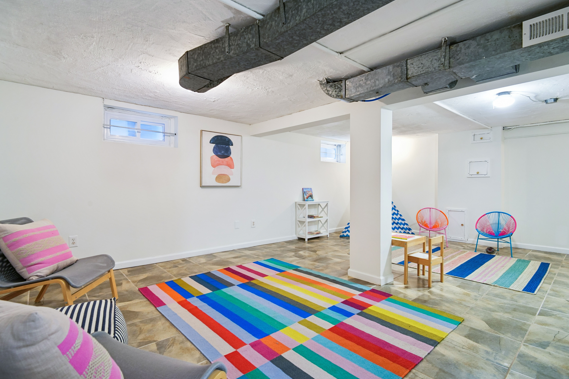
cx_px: 290
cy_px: 186
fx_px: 269
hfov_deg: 93.3
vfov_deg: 70.4
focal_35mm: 17
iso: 400
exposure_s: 1/3.33
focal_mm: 16
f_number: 8
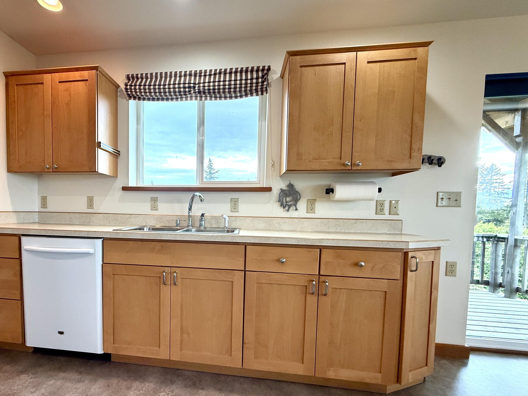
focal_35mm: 17
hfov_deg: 89.8
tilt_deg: -2.4
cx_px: 209
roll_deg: -1.6
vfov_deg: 74.4
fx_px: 259
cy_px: 223
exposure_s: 1/120
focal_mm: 2.22
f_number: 2.2
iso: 100
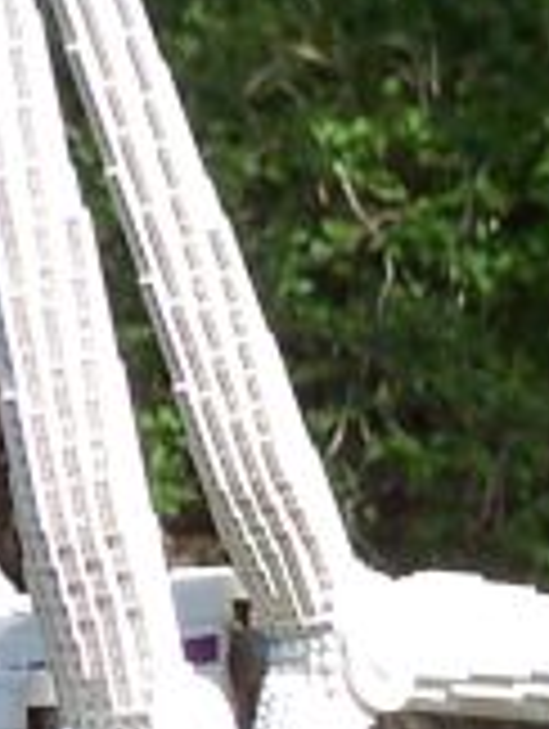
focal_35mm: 1068
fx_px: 22525
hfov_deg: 1.4
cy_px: 1161
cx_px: 189
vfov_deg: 1.9
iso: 80
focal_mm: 28
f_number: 3.2
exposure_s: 1/500
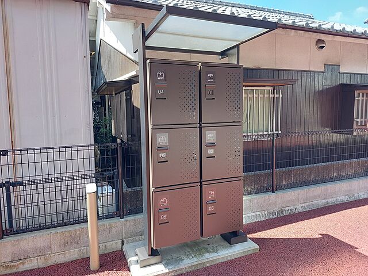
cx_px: 184
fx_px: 255
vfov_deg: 56.8
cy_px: 138
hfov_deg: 71.6
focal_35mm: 24
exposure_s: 1/120
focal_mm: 5.23
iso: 32
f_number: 1.8
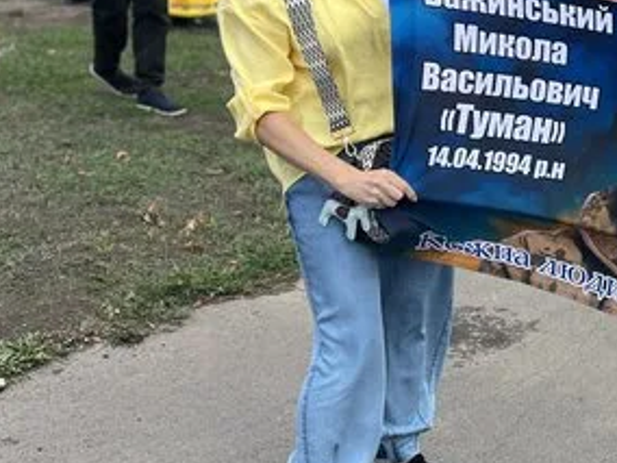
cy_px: 187
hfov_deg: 27.3
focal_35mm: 66
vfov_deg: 22.2
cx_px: 652
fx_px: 1176
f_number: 1.5
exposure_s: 1/1395
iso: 50
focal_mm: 5.7
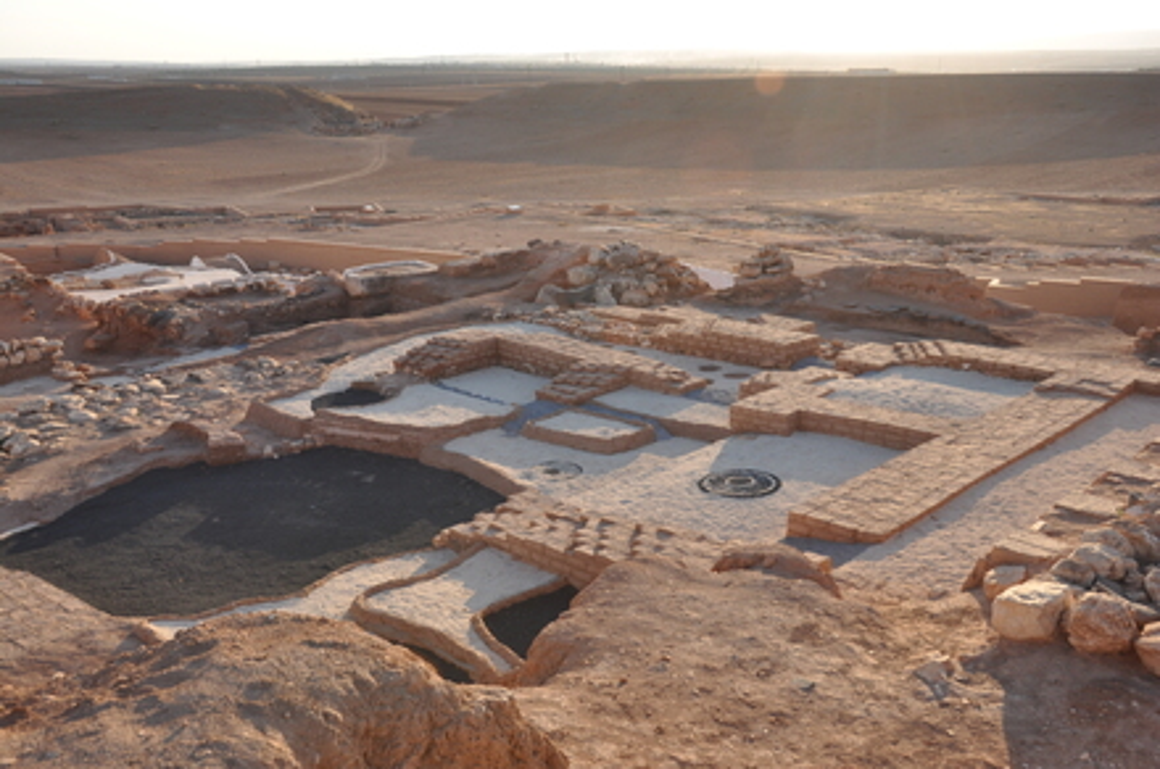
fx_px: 1158
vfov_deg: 36.8
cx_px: 580
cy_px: 384
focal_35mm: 36
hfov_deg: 53.2
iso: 200
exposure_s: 1/250
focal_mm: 24
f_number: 8
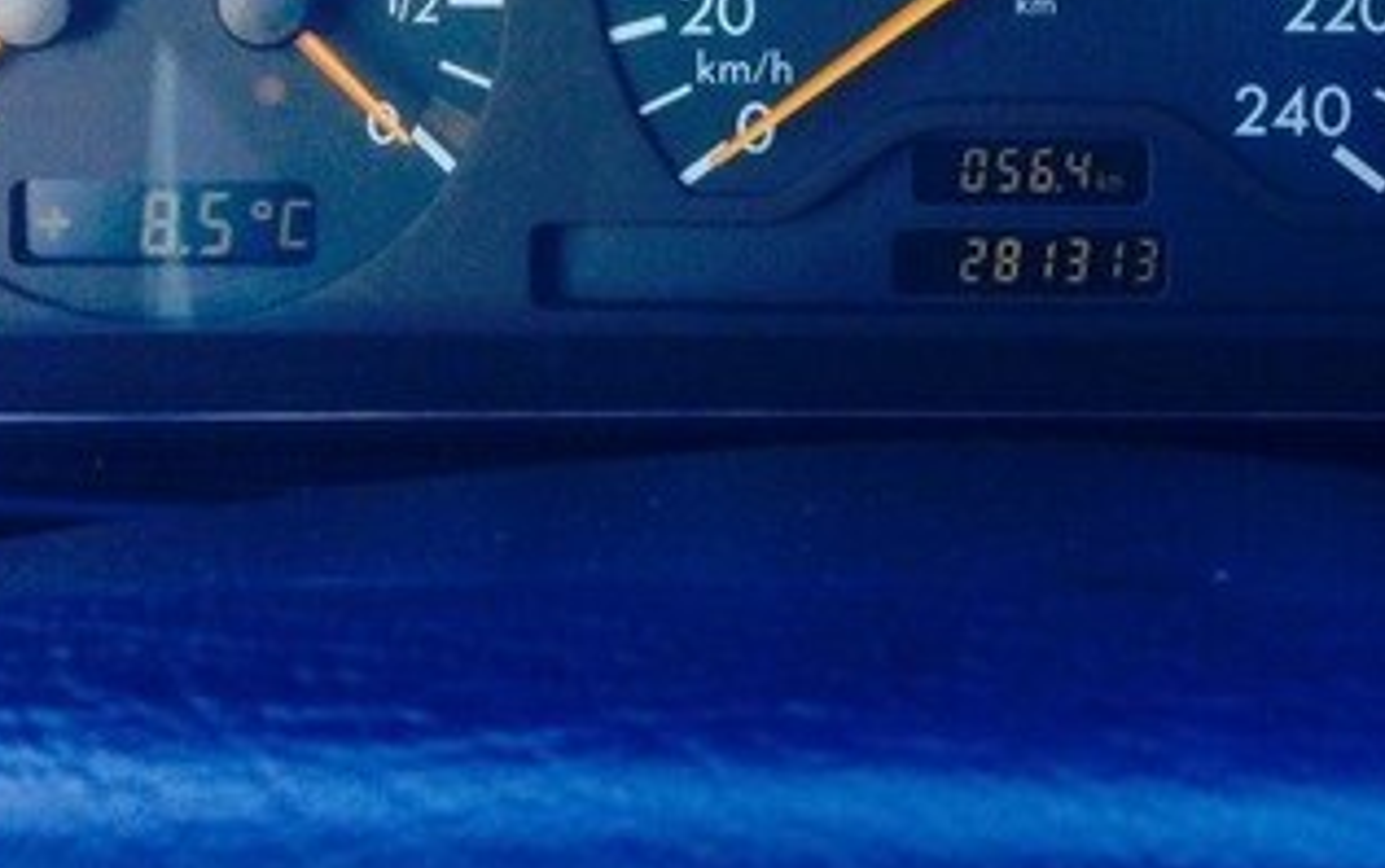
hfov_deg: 27.8
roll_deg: -2.5
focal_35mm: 73
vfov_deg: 17.2
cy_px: -112
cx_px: 1030
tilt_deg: -20.4
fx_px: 2757
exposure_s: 1/60
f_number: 2.4
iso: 50
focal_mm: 4.12
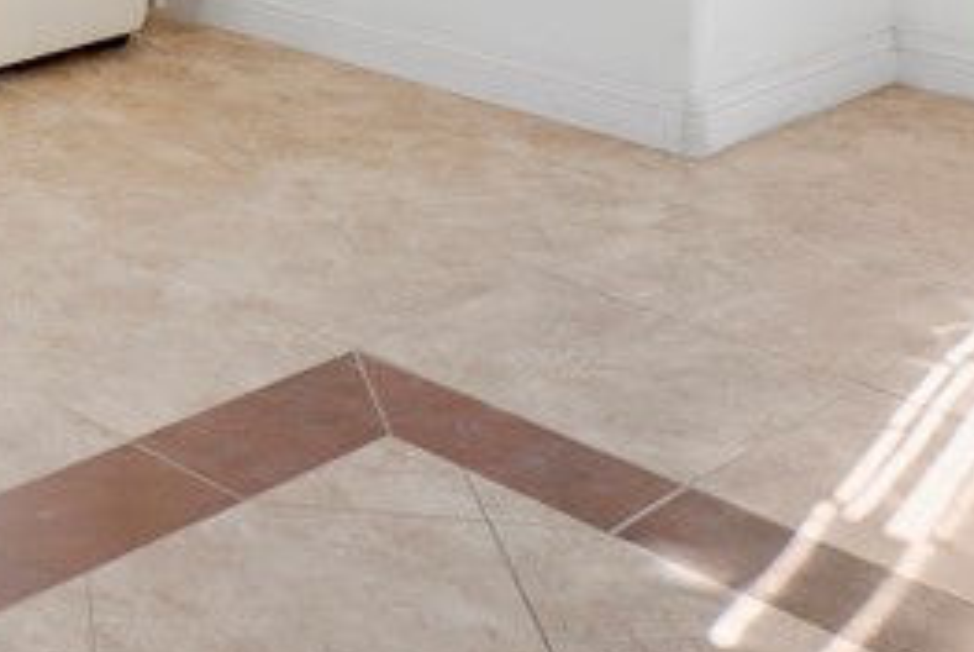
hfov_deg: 25.4
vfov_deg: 17.1
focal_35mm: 66
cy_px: -504
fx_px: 1788
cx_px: -352
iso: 200
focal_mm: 16
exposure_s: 1/15
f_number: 10
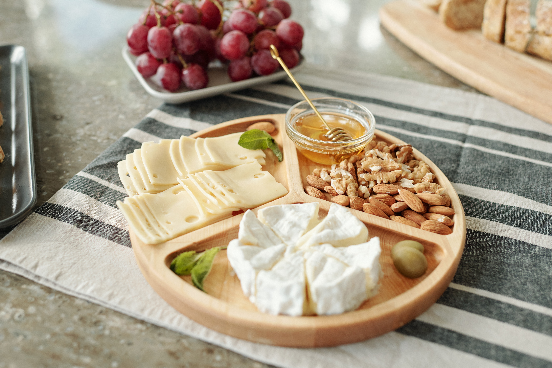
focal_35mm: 35
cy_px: 184
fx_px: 537
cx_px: 276
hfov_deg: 54.4
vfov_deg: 37.9
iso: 500
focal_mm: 35
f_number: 3.5
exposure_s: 1/250
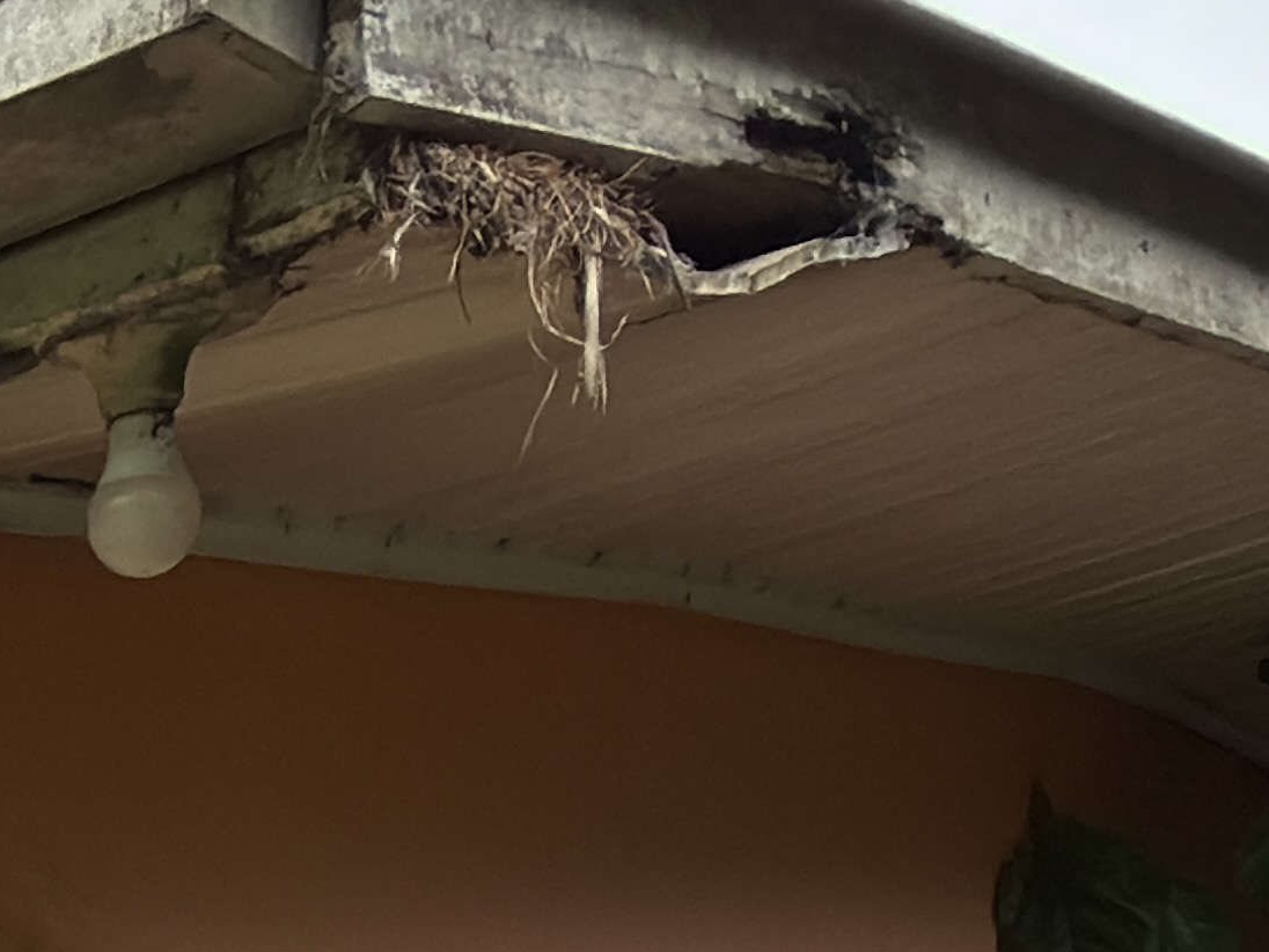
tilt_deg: -0.4
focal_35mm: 103
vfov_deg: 12.0
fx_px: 3776
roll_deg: +0.7
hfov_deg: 17.1
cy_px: 2177
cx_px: -694
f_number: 2.2
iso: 16
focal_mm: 2.22
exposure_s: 1/608
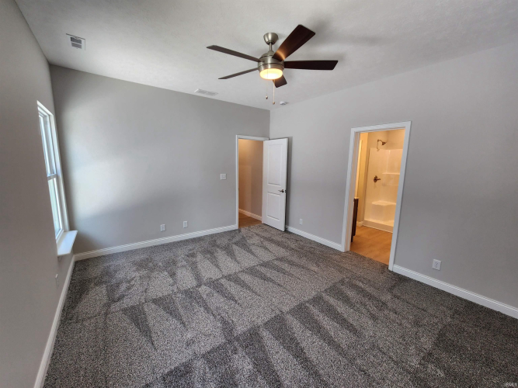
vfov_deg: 89.9
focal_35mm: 13
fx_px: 194
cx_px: 259
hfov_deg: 106.2
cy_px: 194
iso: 80
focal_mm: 2.2
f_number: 2.2
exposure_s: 1/60
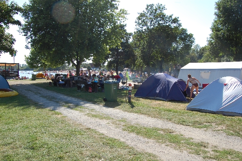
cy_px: 80
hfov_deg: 67.4
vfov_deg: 47.9
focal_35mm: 27
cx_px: 121
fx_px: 181
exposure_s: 1/250
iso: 200
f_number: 8
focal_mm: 18
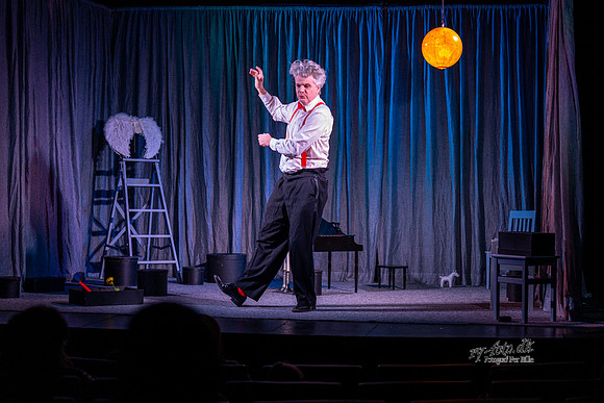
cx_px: 332
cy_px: 184
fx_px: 1299
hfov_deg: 26.2
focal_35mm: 77
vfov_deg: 17.6
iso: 1600
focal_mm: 70
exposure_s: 1/160
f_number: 2.8
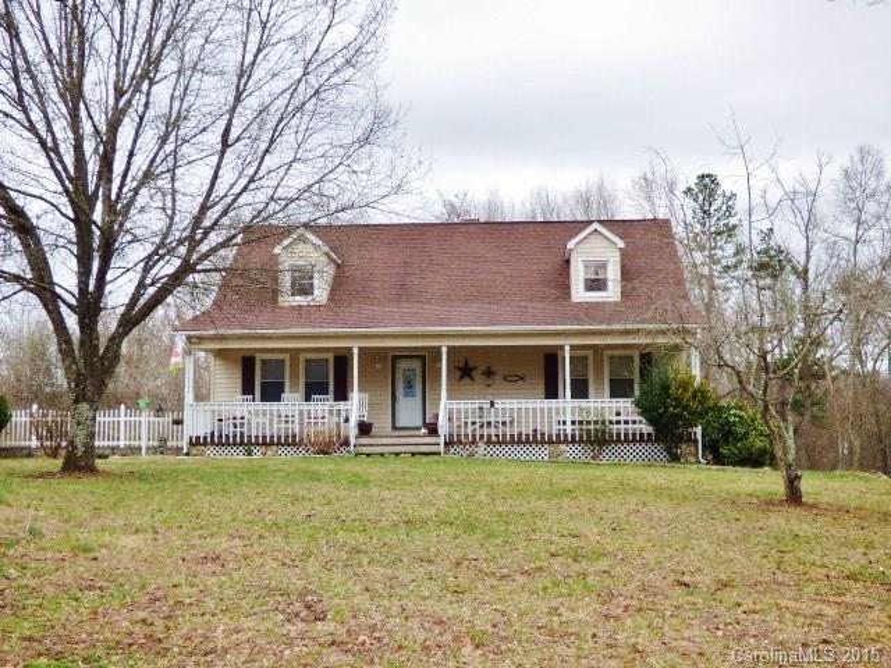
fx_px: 1158
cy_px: 334
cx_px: 446
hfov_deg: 42.1
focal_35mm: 45
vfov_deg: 32.2
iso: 100
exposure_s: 1/200
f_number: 3.7
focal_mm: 7.79
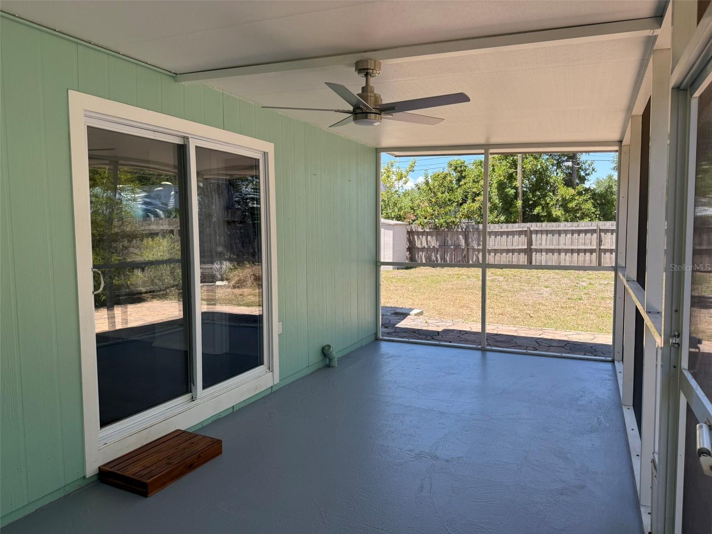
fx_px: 494
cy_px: 267
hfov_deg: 71.6
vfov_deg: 56.8
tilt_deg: -2.7
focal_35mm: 24
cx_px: 356
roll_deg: -0.2
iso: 80
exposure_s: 1/708
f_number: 1.78
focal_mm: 6.76
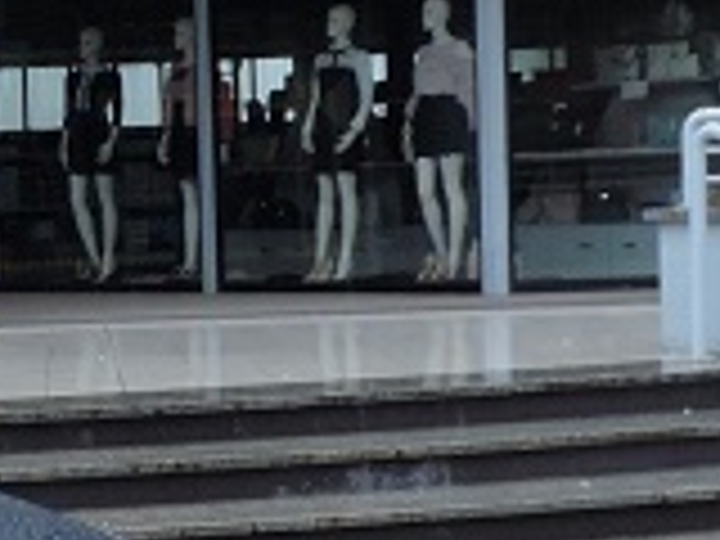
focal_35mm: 90
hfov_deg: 17.5
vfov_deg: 16.4
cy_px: 333
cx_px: -585
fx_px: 1872
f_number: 3
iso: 400
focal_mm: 4.3
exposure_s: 1/60
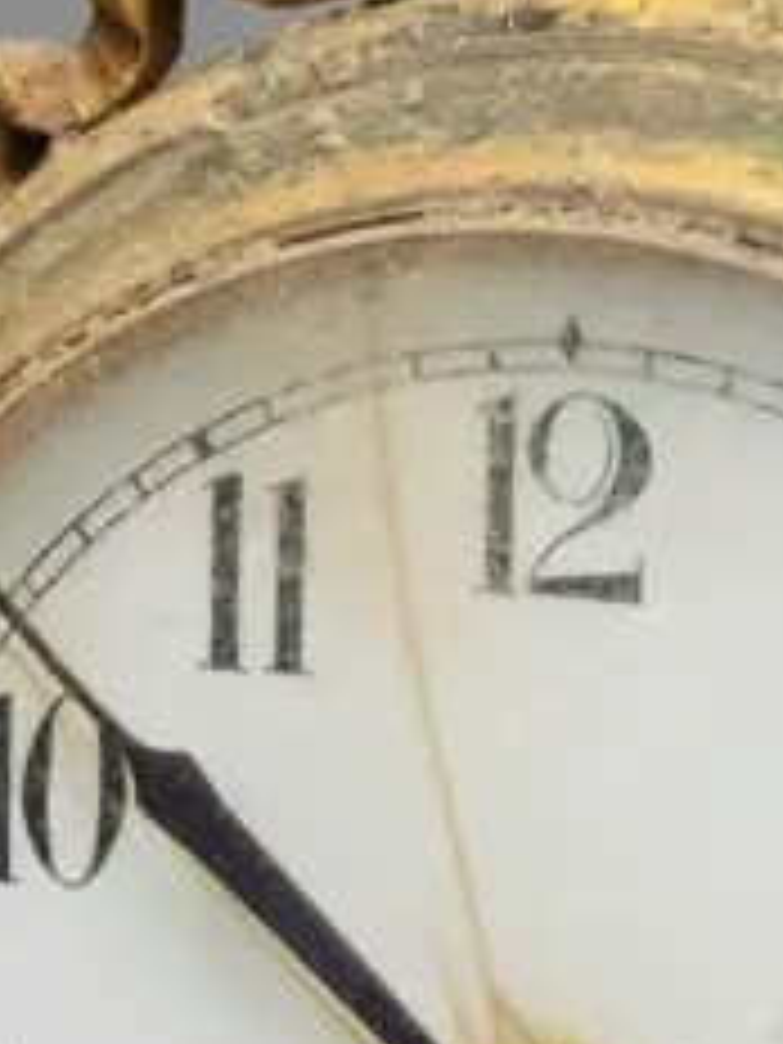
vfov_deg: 10.0
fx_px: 5851
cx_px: 639
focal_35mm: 194
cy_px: 1395
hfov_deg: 7.6
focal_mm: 22
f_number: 5.6
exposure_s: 1/250
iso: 3200
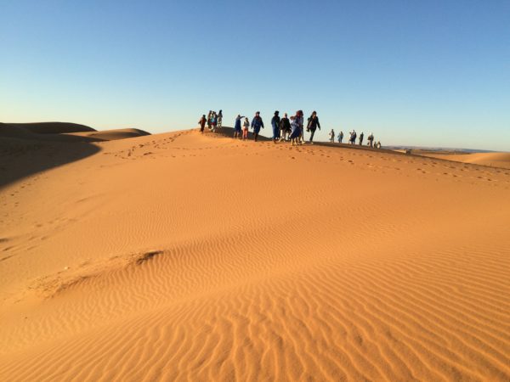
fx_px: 427
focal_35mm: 29
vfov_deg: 48.2
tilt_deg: -6.2
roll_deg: -2.9
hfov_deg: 61.7
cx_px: 255
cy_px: 191
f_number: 2.2
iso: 32
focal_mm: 4.15
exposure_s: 1/1414
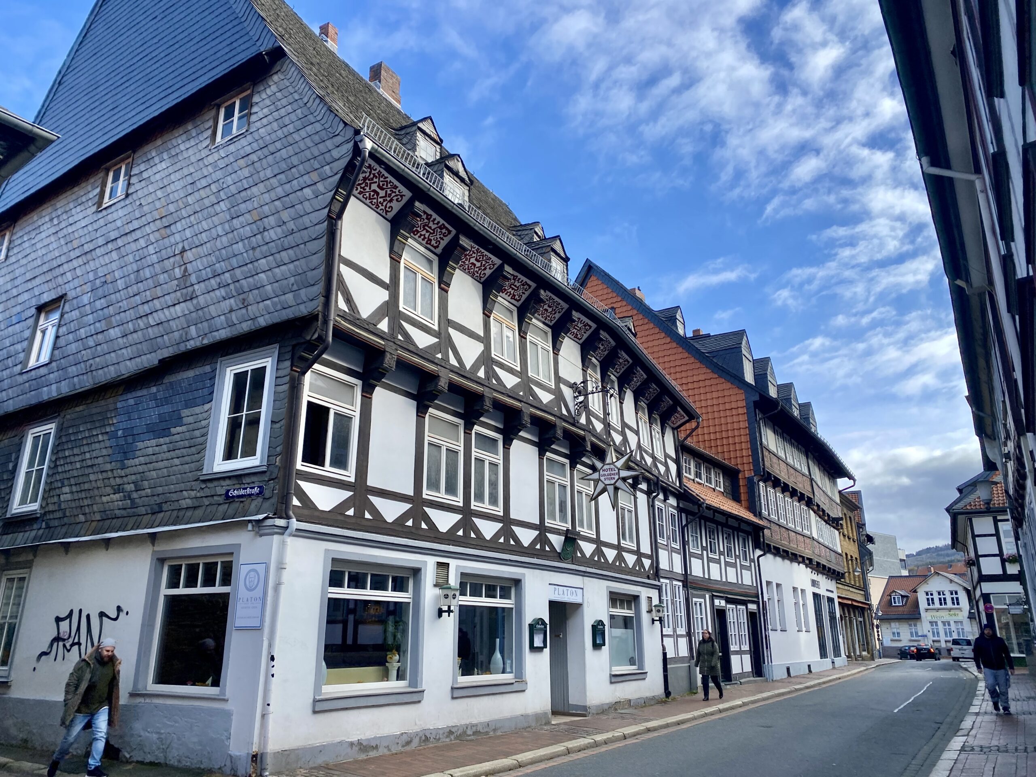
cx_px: 518
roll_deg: +0.4
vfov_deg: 53.1
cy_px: 388
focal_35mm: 26
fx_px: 778
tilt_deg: +17.5
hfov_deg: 67.3
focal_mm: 4.25
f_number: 1.8
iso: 32
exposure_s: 1/1272
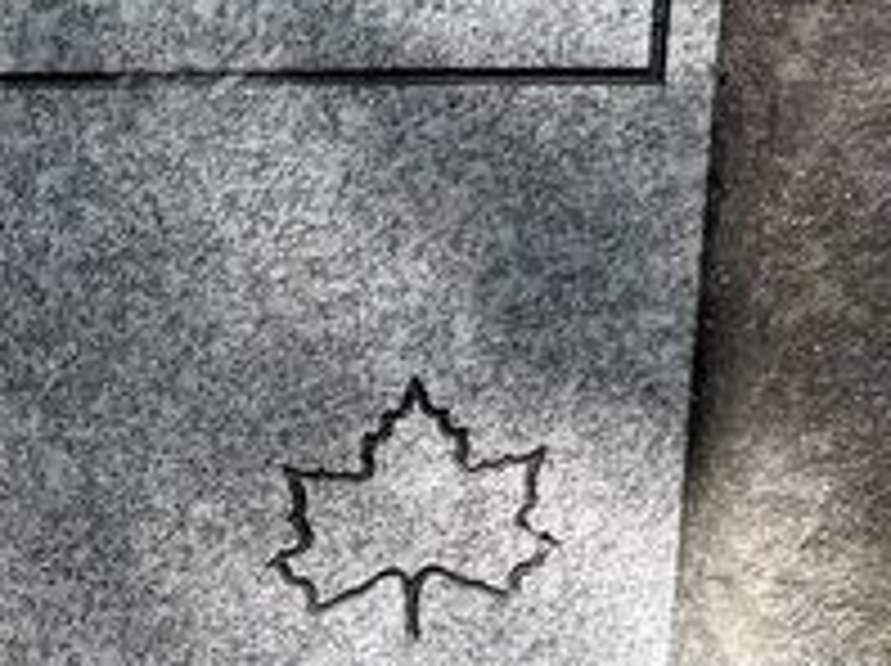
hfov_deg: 18.2
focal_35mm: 97
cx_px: -405
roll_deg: -0.6
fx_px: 2494
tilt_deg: -28.4
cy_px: 567
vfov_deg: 15.1
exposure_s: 1/708
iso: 80
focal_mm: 6.76
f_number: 1.78
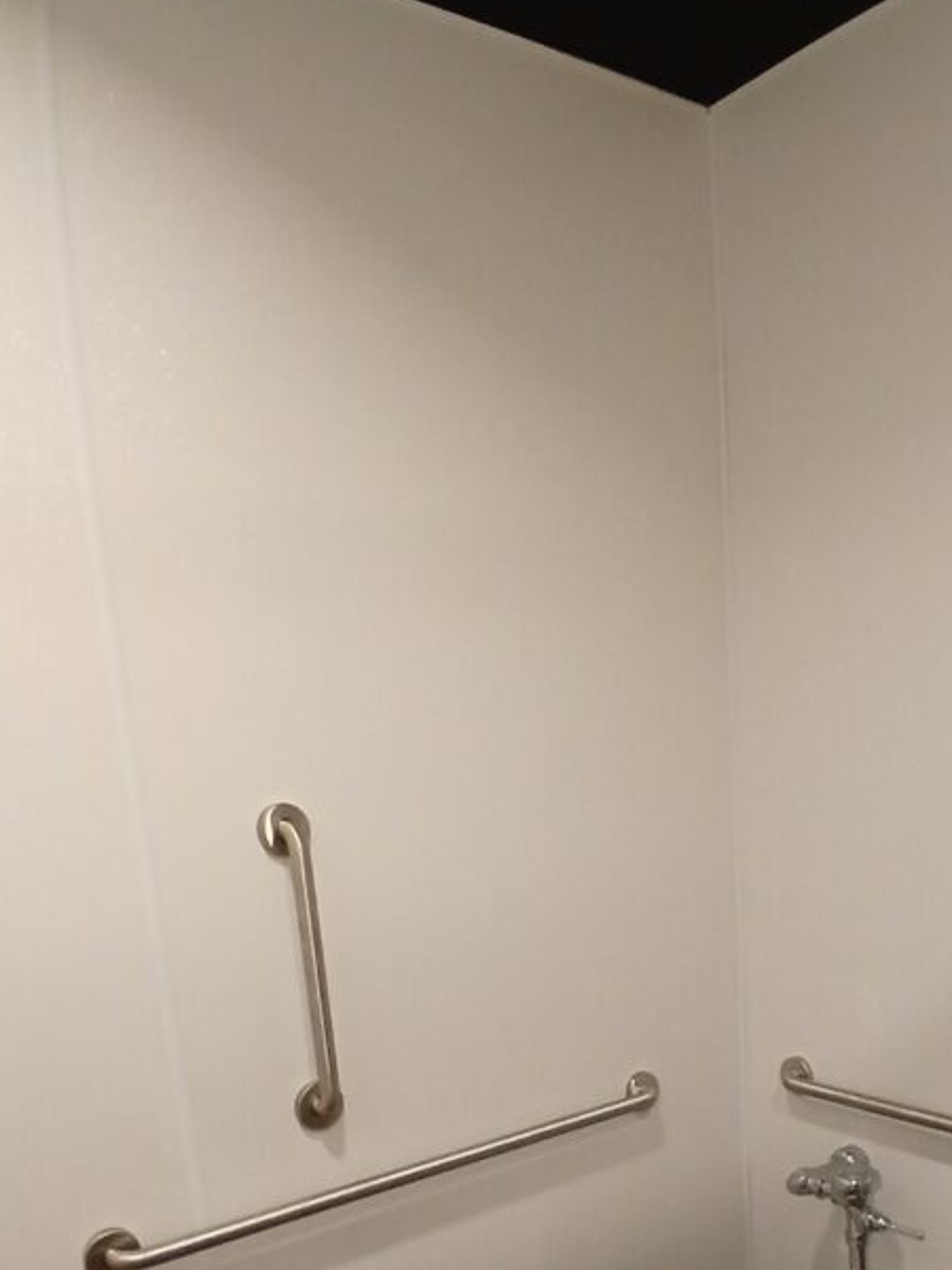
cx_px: 594
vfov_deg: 56.1
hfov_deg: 47.8
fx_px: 1063
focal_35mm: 29
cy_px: 1058
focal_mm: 1.4
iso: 250
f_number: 2.2
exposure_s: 1/30
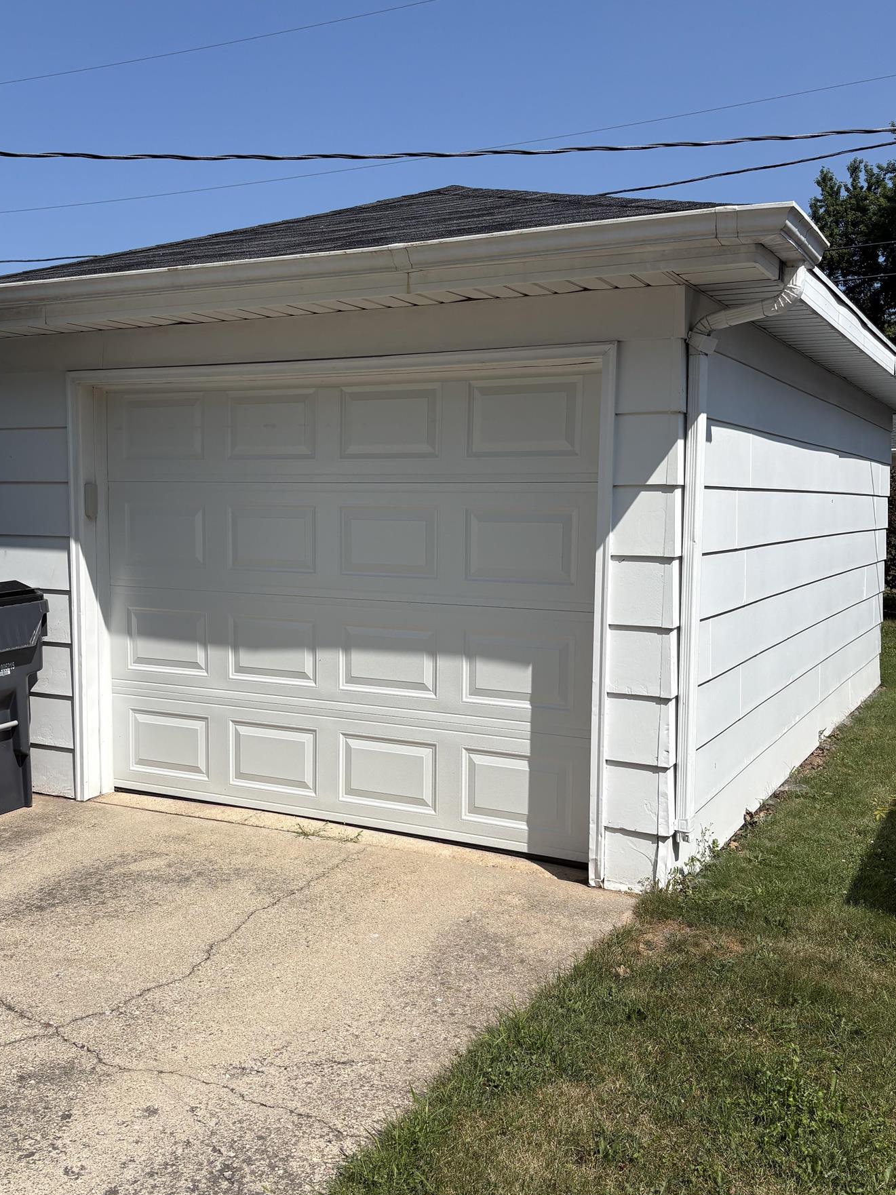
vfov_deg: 53.9
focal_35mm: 34
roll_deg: -0.6
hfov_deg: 41.7
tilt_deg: -5.5
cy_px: 629
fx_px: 1174
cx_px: 396
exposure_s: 1/5814
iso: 50
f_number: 1.6
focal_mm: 5.96
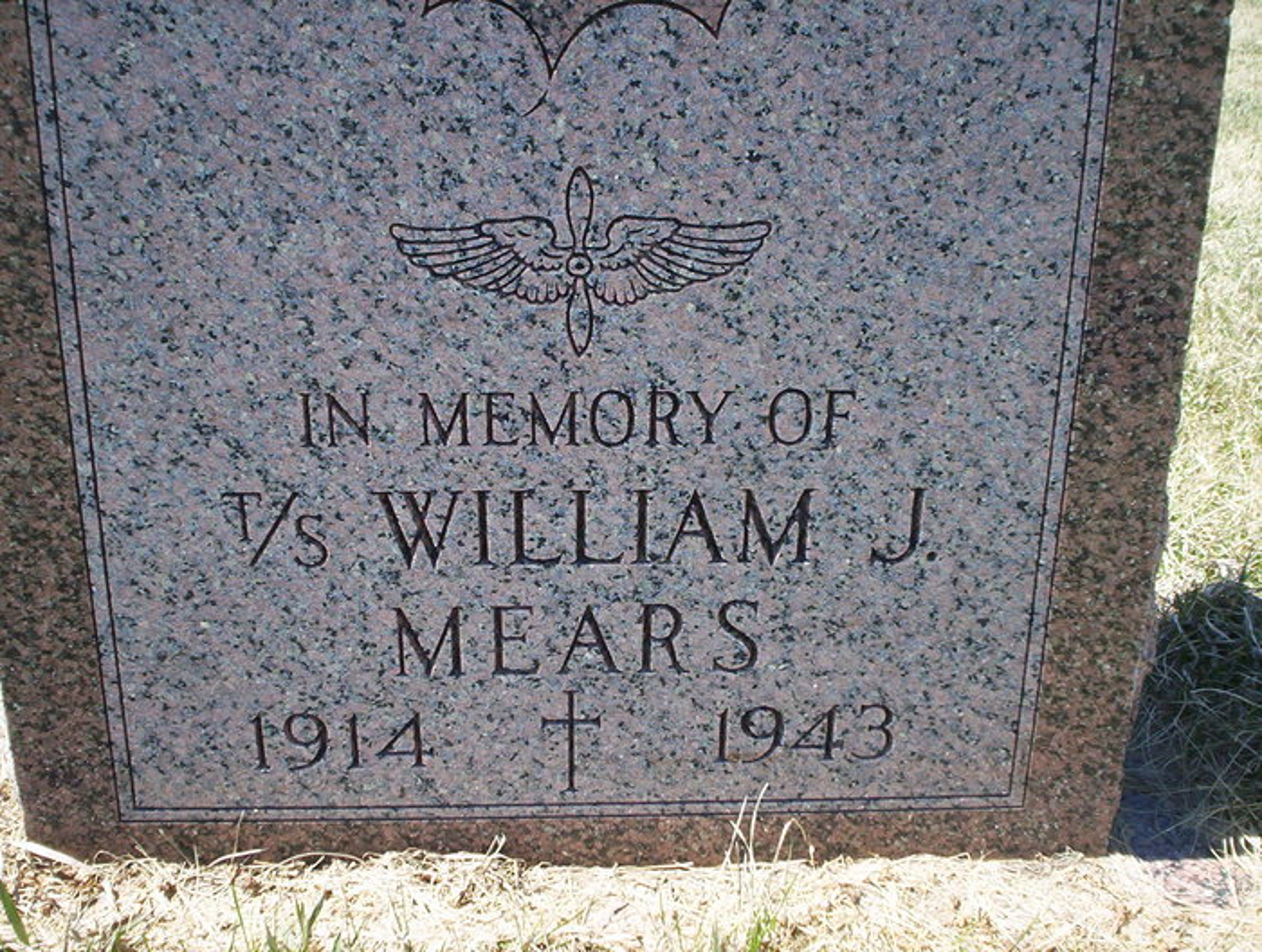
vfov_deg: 37.8
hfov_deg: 48.9
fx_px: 1388
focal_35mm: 38
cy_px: 476
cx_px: 631
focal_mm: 4.99
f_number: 4.5
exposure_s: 1/232
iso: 100
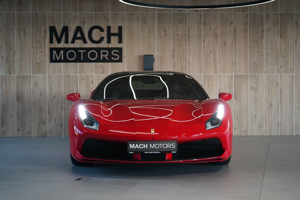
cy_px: 100
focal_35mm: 66
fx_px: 550
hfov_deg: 30.5
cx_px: 150
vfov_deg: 20.6
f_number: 5.6
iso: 2000
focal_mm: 66
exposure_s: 1/160
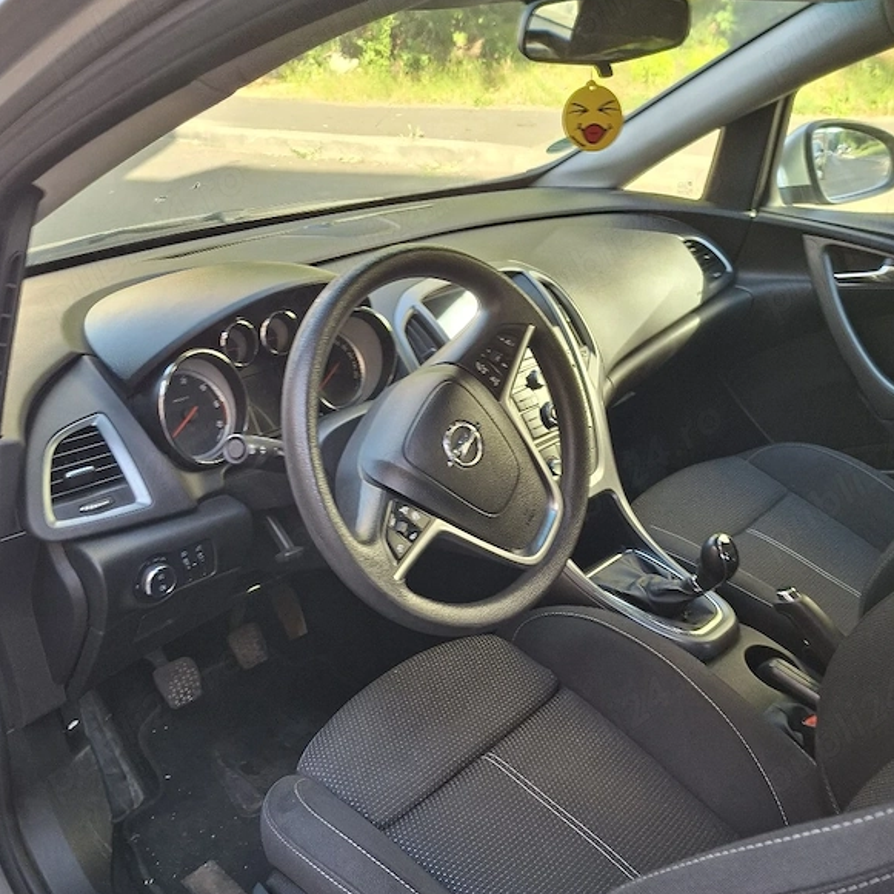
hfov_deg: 57.3
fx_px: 818
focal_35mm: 28
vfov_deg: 57.0
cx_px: 445
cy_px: 517
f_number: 1.8
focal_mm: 5.54
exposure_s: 1/100
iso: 64
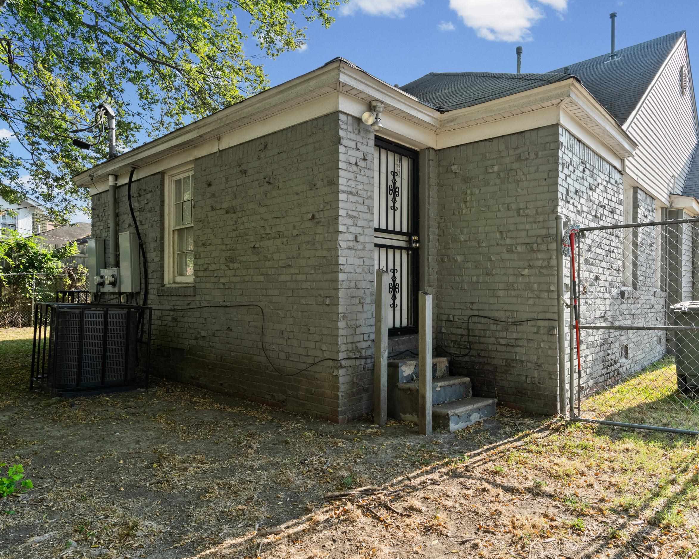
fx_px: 455
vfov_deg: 63.1
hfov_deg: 74.6
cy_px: 284
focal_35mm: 22
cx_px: 403
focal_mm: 19
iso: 800
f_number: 9.5
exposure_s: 1/350
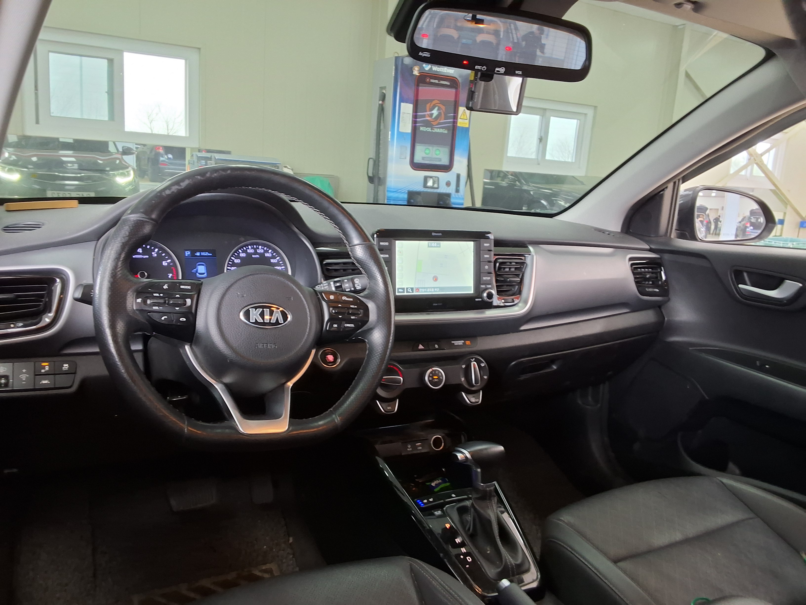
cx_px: 403
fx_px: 652
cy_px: 302
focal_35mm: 28
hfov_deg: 63.4
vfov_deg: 49.7
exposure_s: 1/40
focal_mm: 2.91
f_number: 1.9
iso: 80
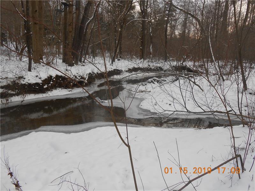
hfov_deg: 67.3
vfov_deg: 53.1
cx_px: 128
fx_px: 192
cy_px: 96
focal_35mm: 26
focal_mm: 4.6
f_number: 3.5
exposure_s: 1/160
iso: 80
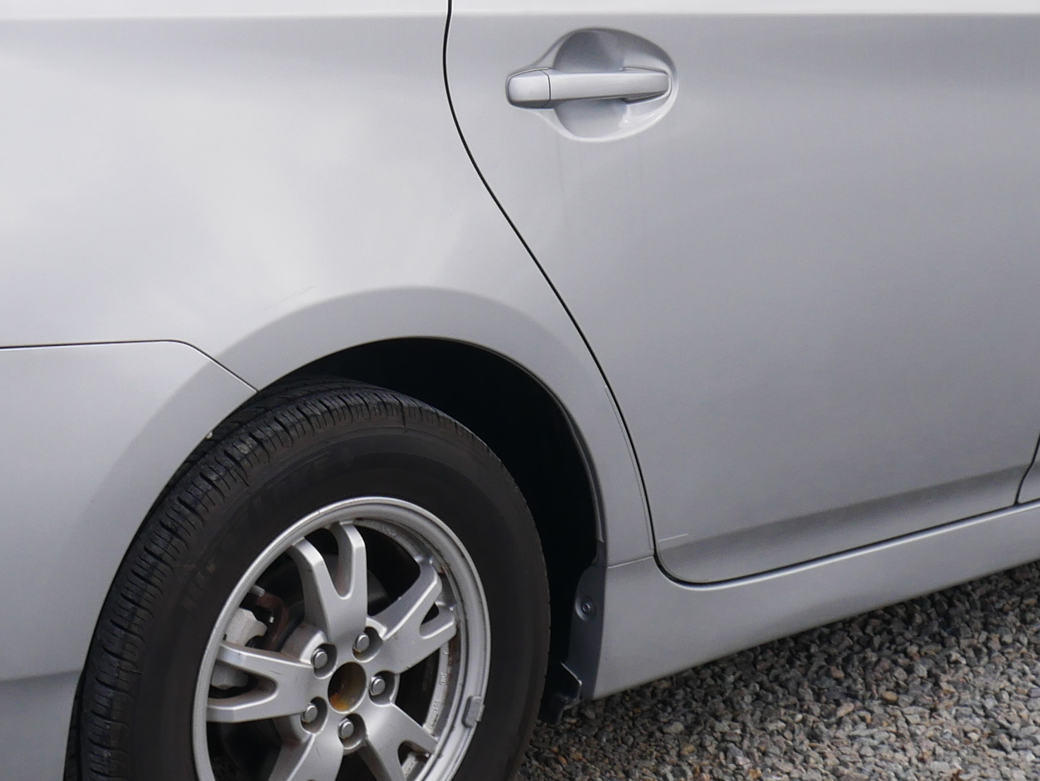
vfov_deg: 13.2
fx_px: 3366
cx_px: 437
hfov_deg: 17.6
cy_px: 214
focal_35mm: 112
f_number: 8
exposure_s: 1/400
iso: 200
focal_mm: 18
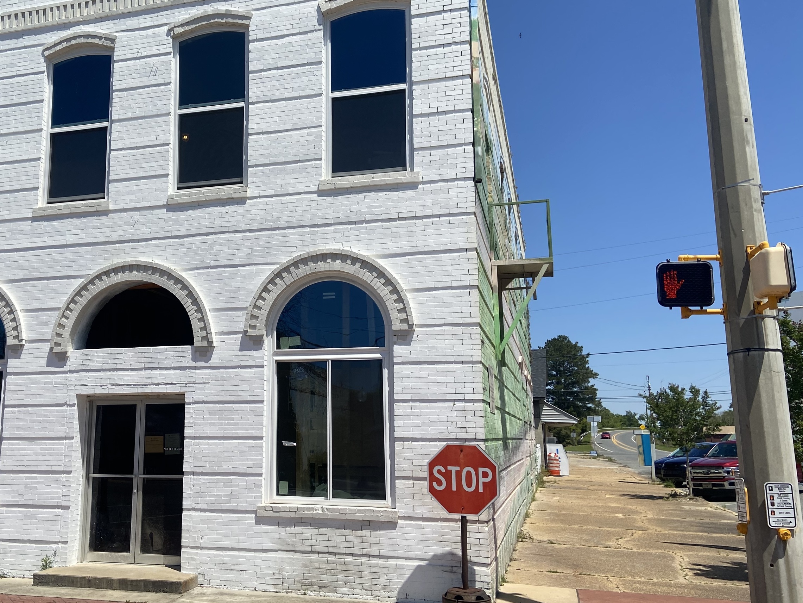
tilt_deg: +9.9
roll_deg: -1.0
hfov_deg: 51.8
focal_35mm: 35
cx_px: 276
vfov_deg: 40.7
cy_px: 272
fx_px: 812
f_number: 1.8
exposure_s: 1/5495
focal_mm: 4.25
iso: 32
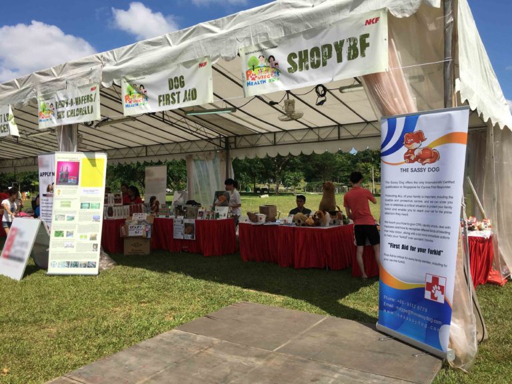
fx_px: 429
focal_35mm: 29
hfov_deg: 61.7
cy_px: 192
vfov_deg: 48.2
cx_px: 256
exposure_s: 1/2262
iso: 25
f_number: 2.2
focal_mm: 4.15
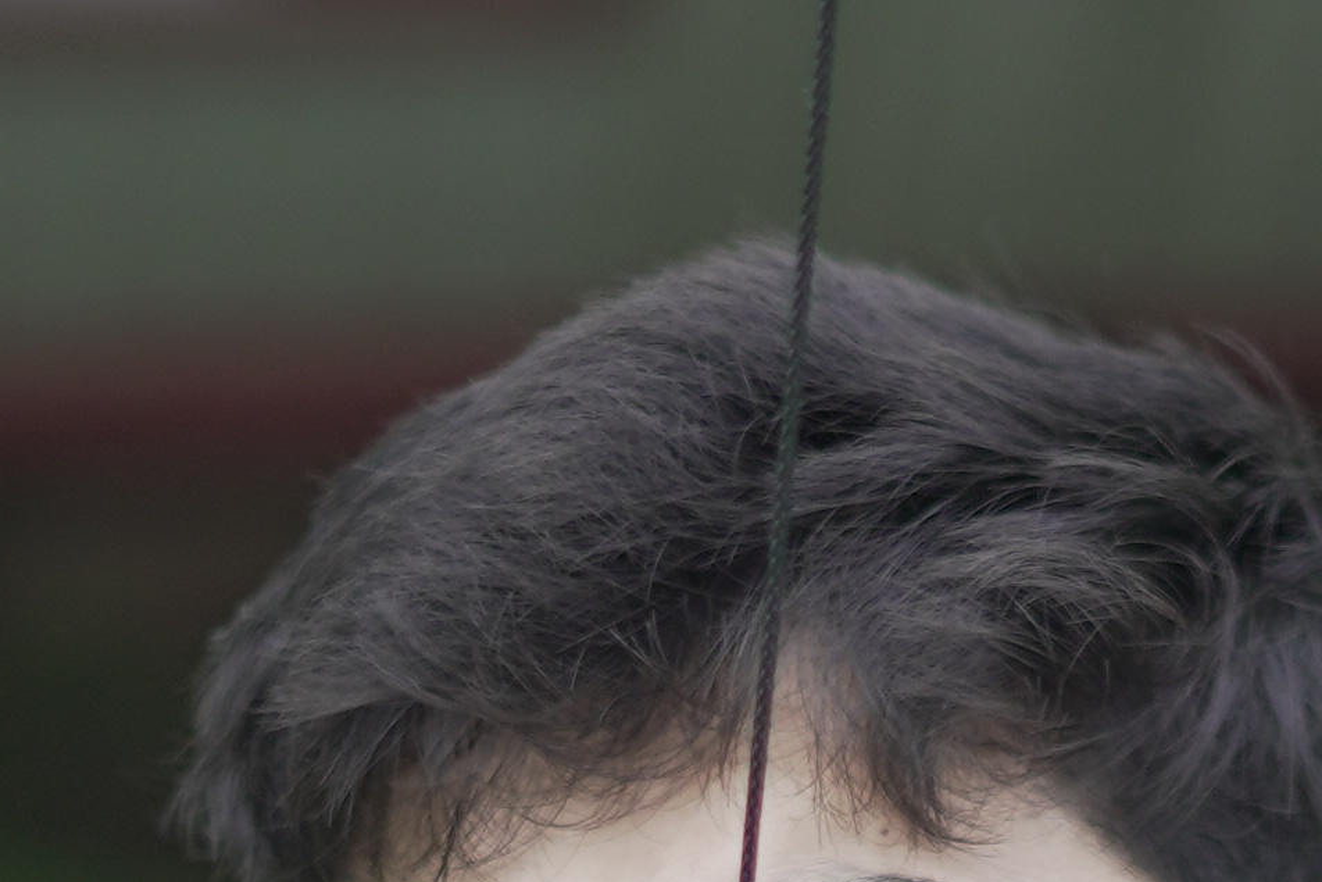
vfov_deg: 4.3
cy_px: 1721
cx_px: 1244
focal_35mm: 315
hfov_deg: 6.5
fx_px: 11568
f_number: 1.8
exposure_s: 1/1600
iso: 200
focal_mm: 50
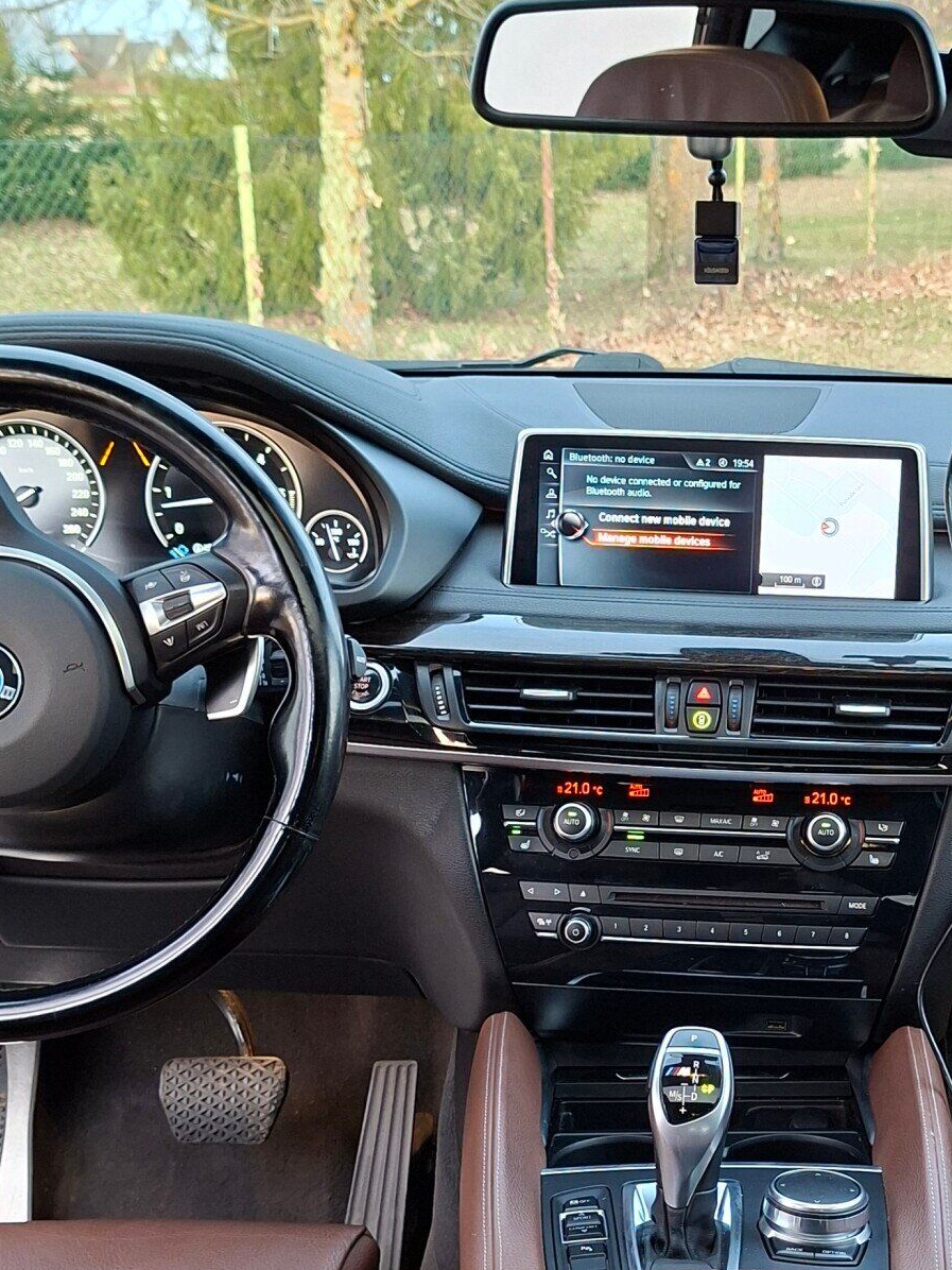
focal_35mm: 50
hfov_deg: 28.6
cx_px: 725
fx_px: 1833
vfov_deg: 37.8
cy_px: 836
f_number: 1.8
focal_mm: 5.54
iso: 200
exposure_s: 1/50
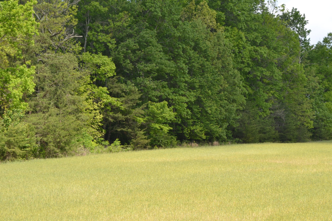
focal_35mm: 102
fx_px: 937
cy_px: 134
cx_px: 178
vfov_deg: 13.5
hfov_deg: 20.1
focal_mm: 55
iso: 100
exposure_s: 1/125
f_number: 8
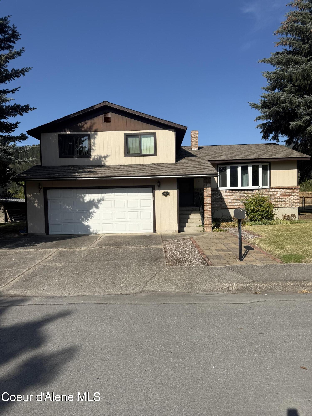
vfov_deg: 71.6
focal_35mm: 24
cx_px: 156
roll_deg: +0.7
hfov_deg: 56.8
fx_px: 288
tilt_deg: -1.1
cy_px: 208
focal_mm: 6.76
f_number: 1.78
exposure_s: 1/6173
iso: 80
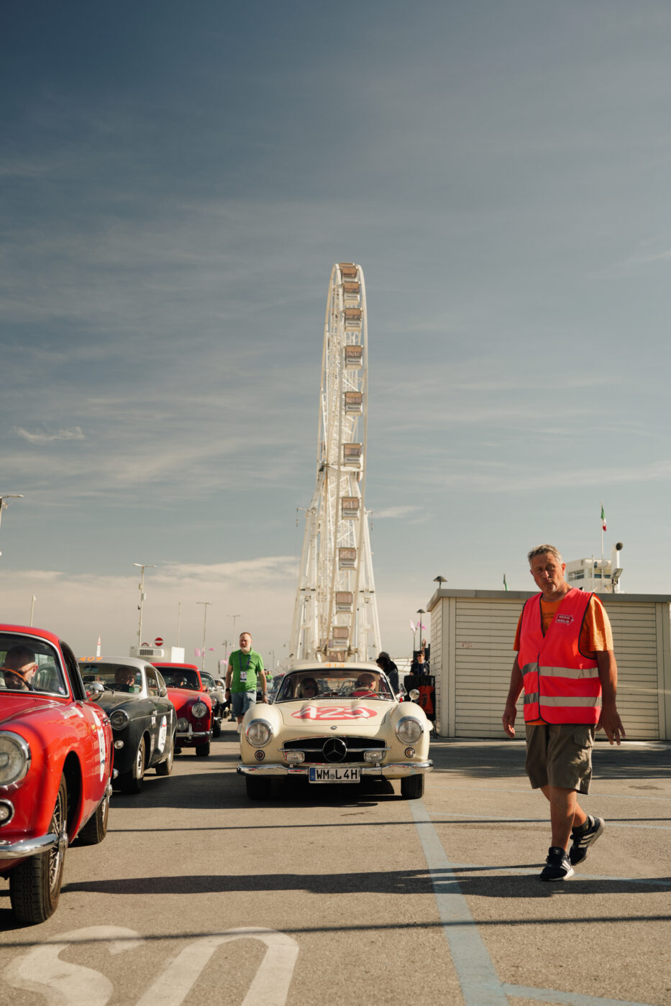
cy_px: 503
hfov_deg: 35.0
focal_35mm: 38
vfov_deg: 50.7
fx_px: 1063
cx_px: 336
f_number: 4
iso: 100
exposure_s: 1/400
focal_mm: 38
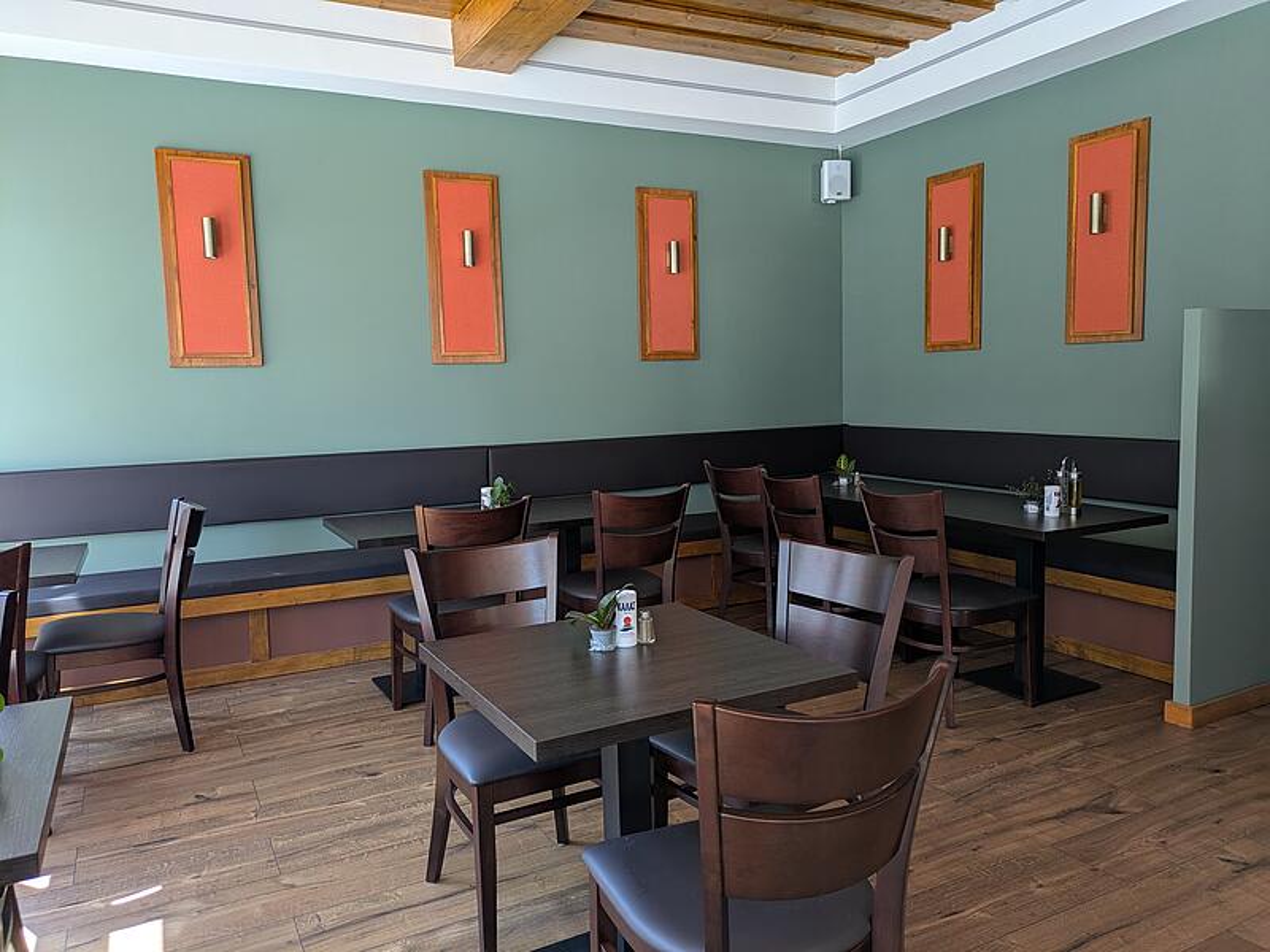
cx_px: 635
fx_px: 917
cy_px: 476
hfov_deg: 69.4
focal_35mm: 25
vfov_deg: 54.9
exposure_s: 1/100
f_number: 1.89
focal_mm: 5.43
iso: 84
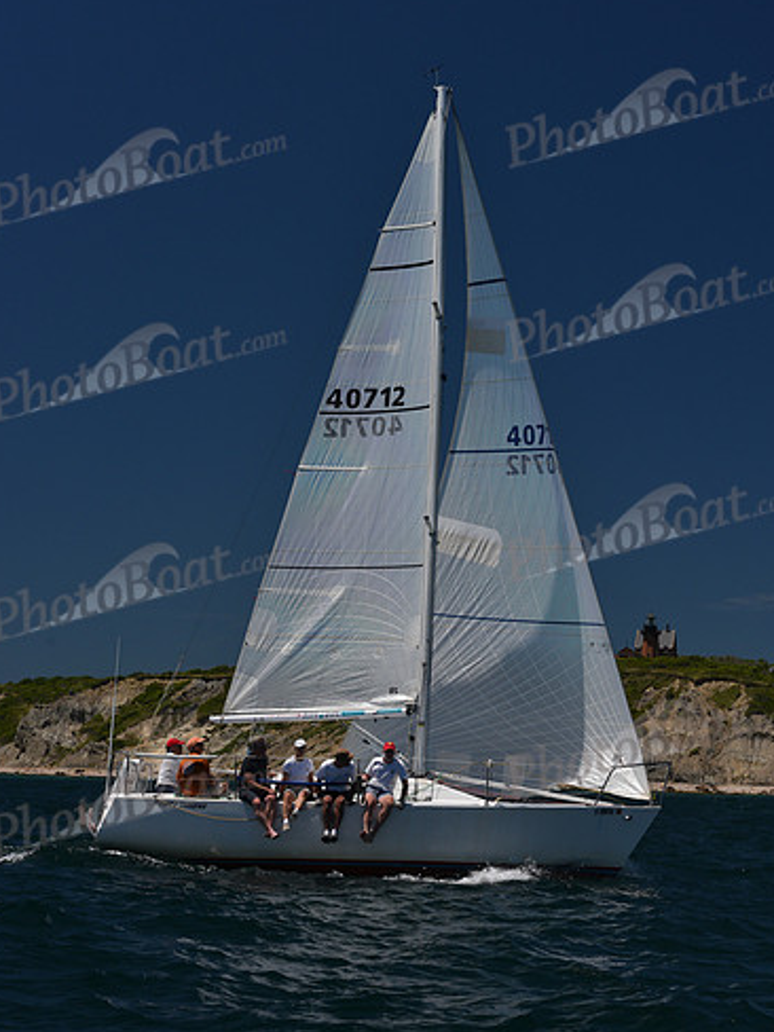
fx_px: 2385
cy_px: 448
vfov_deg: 24.4
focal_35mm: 80
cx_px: 397
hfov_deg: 18.4
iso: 250
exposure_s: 1/800
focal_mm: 70
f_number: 8
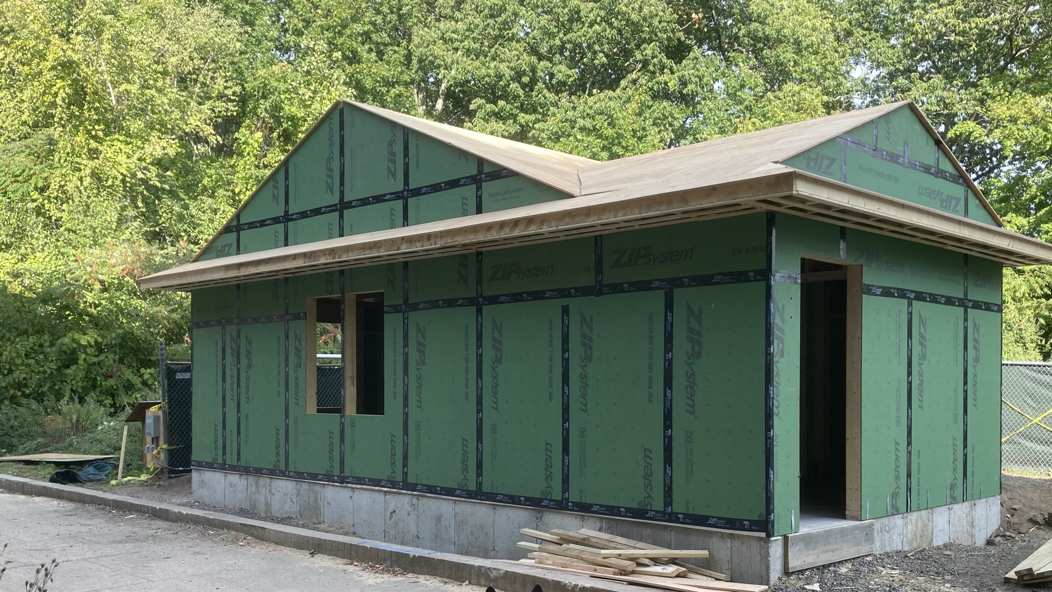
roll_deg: -0.1
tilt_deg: +0.4
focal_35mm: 36
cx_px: 594
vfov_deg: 32.5
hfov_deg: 55.1
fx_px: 1004
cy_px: 404
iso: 20
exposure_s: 1/264
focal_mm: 3.99
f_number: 1.8
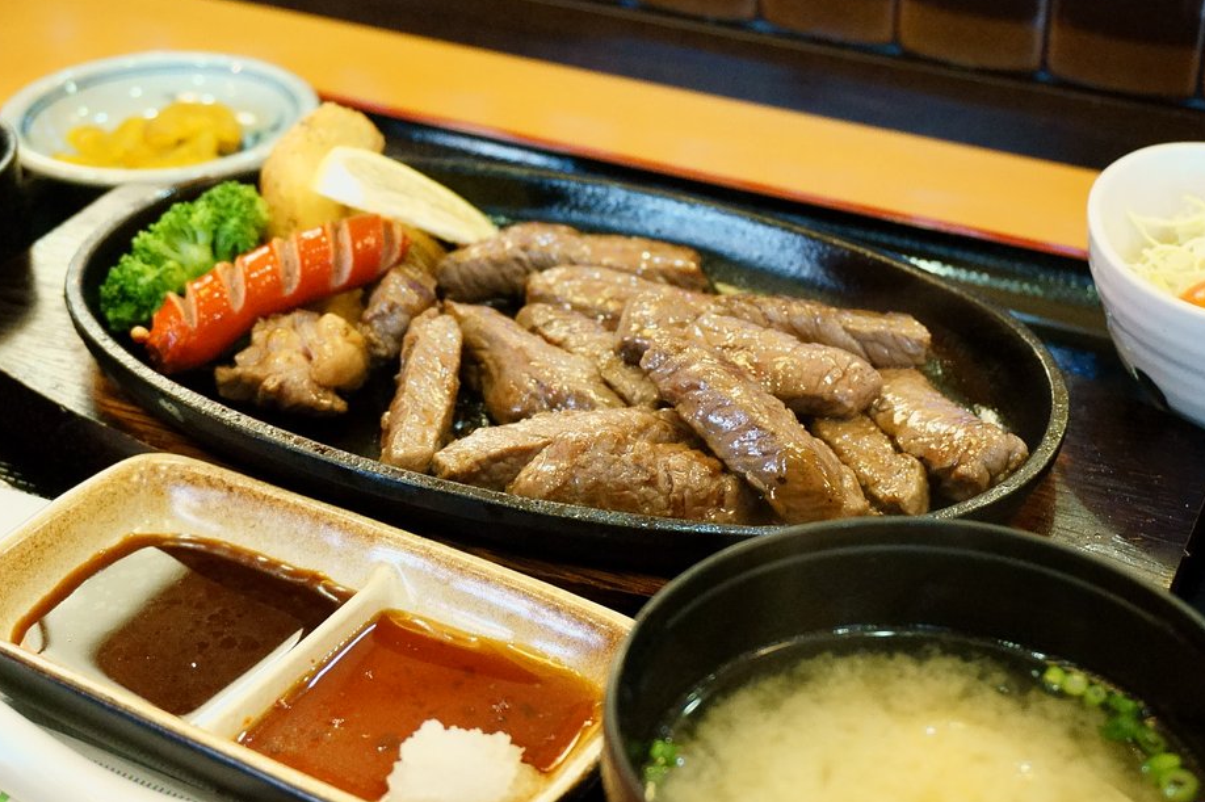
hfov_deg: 34.2
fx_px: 1959
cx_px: 612
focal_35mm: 59
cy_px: 375
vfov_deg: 23.1
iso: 3200
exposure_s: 1/60
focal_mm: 35
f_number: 5.6
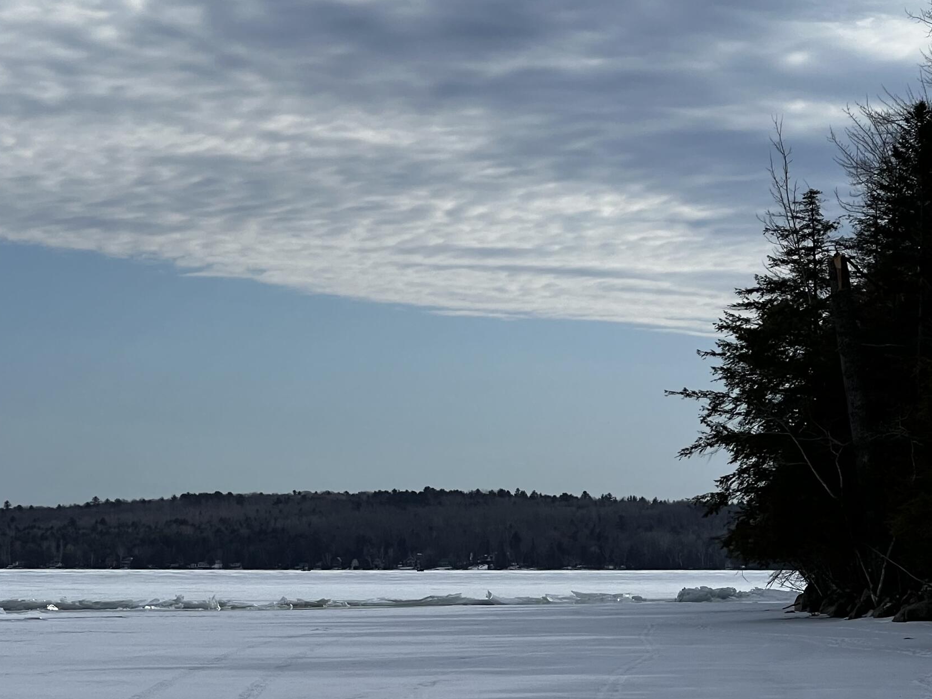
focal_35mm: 138
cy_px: 446
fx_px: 3715
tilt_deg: +1.3
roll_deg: +0.5
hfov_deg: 14.3
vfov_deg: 10.7
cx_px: 382
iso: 32
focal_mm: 9
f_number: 2.8
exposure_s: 1/2179
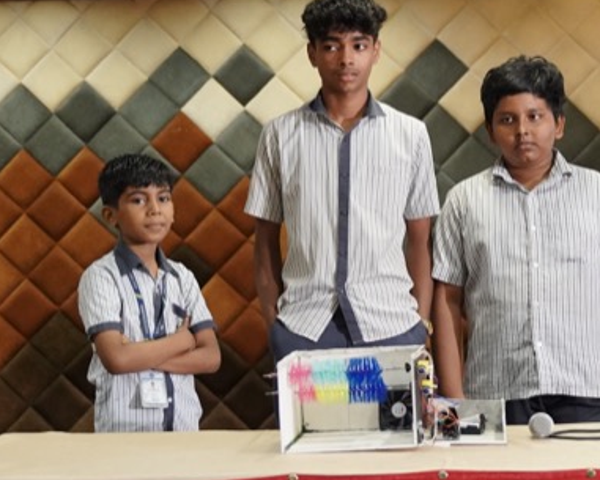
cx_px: 447
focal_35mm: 100
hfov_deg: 19.0
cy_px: 197
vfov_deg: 15.4
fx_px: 1776
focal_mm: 38.7
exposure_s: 1/400
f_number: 2.8
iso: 5000
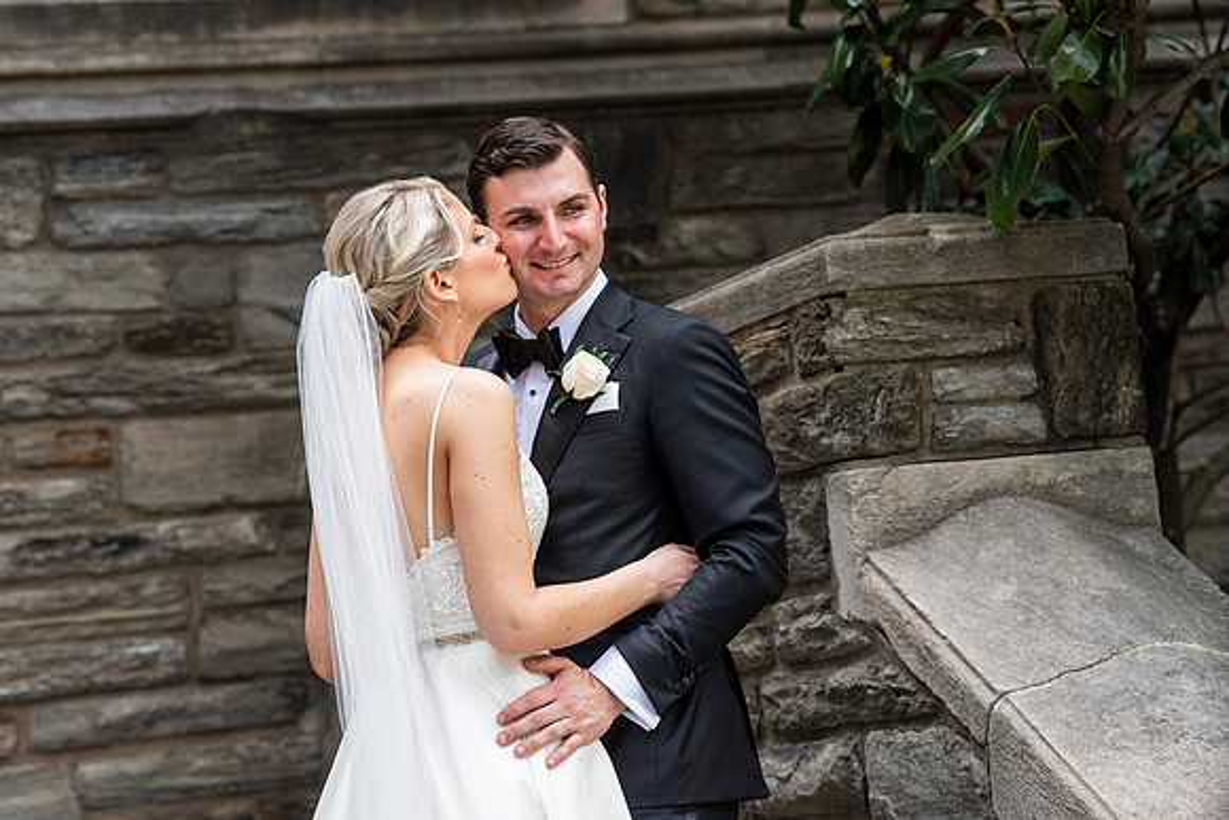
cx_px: 614
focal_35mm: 135
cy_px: 410
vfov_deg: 10.2
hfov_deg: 15.2
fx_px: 4610
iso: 1000
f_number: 5
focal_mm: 135
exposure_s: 1/1000
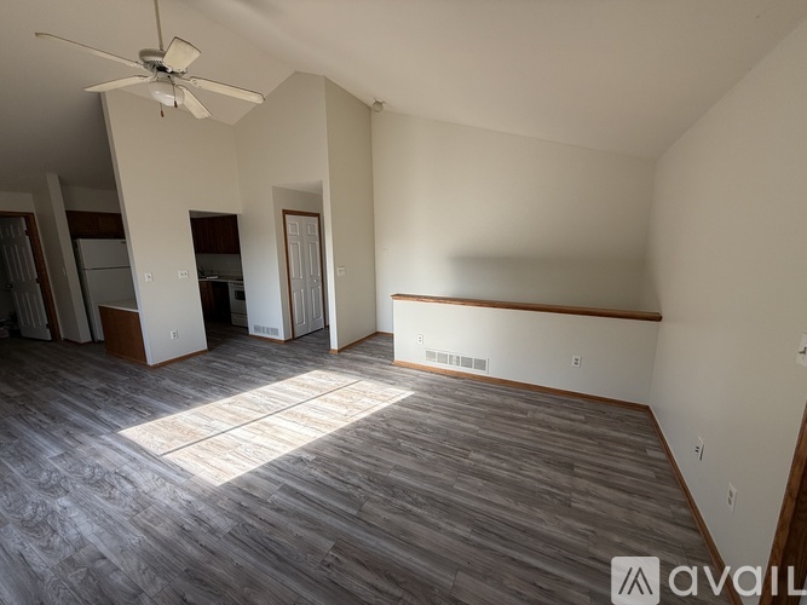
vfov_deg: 85.7
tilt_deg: -10.0
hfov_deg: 102.1
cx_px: 404
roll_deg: +0.6
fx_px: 326
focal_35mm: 14
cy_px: 302
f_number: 2.2
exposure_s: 1/177
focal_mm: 2.22
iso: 50
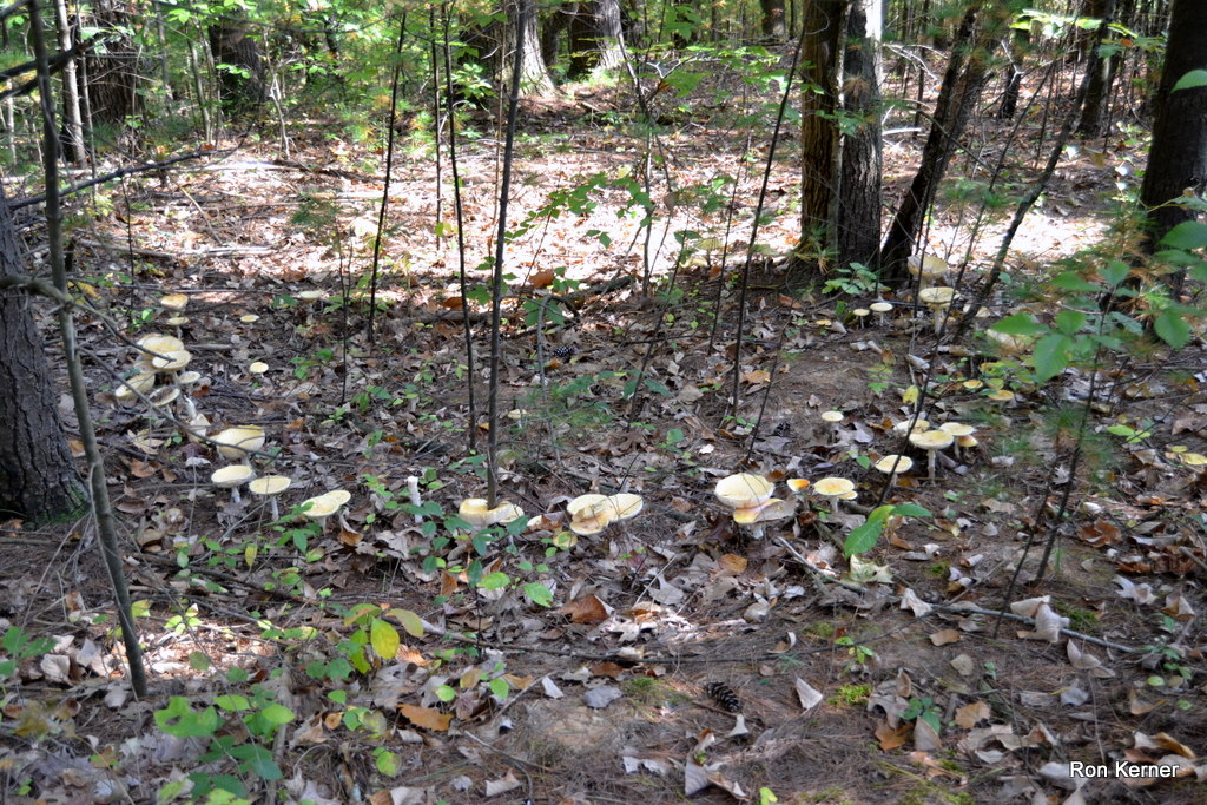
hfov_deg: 49.5
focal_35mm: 39
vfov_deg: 34.2
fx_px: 1308
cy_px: 402
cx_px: 604
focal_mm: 26
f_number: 4.5
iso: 400
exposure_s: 1/80
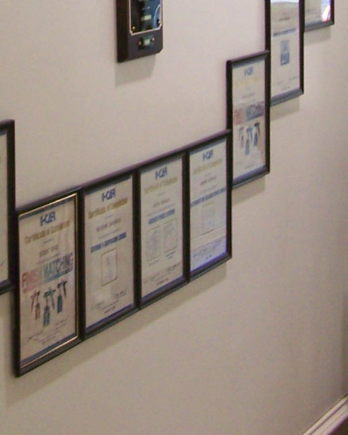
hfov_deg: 13.0
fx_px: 1519
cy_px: -132
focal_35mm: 118
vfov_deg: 15.5
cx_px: 41
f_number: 2.7
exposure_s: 1/30
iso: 125
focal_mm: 5.6
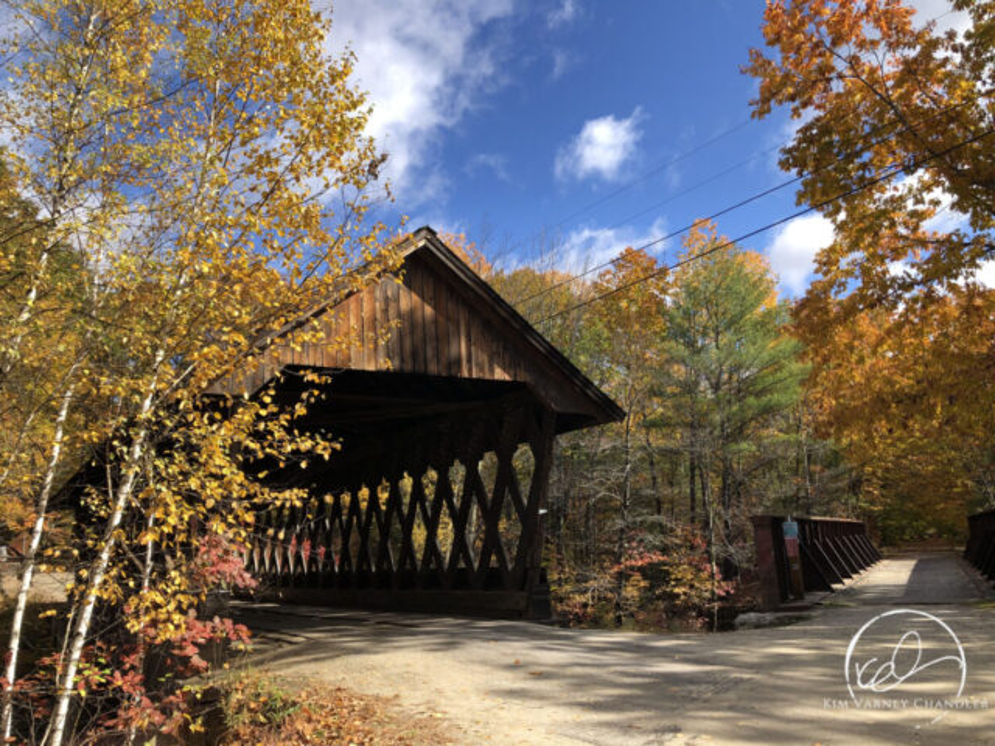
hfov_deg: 63.4
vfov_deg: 49.7
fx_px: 805
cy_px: 373
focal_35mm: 28
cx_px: 498
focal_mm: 3.99
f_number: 1.8
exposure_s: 1/1091
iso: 20
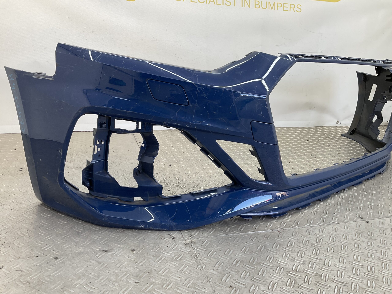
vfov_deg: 48.2
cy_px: 147
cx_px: 196
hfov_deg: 61.7
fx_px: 328
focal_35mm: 29
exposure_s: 1/120
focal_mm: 3
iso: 25
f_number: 1.8
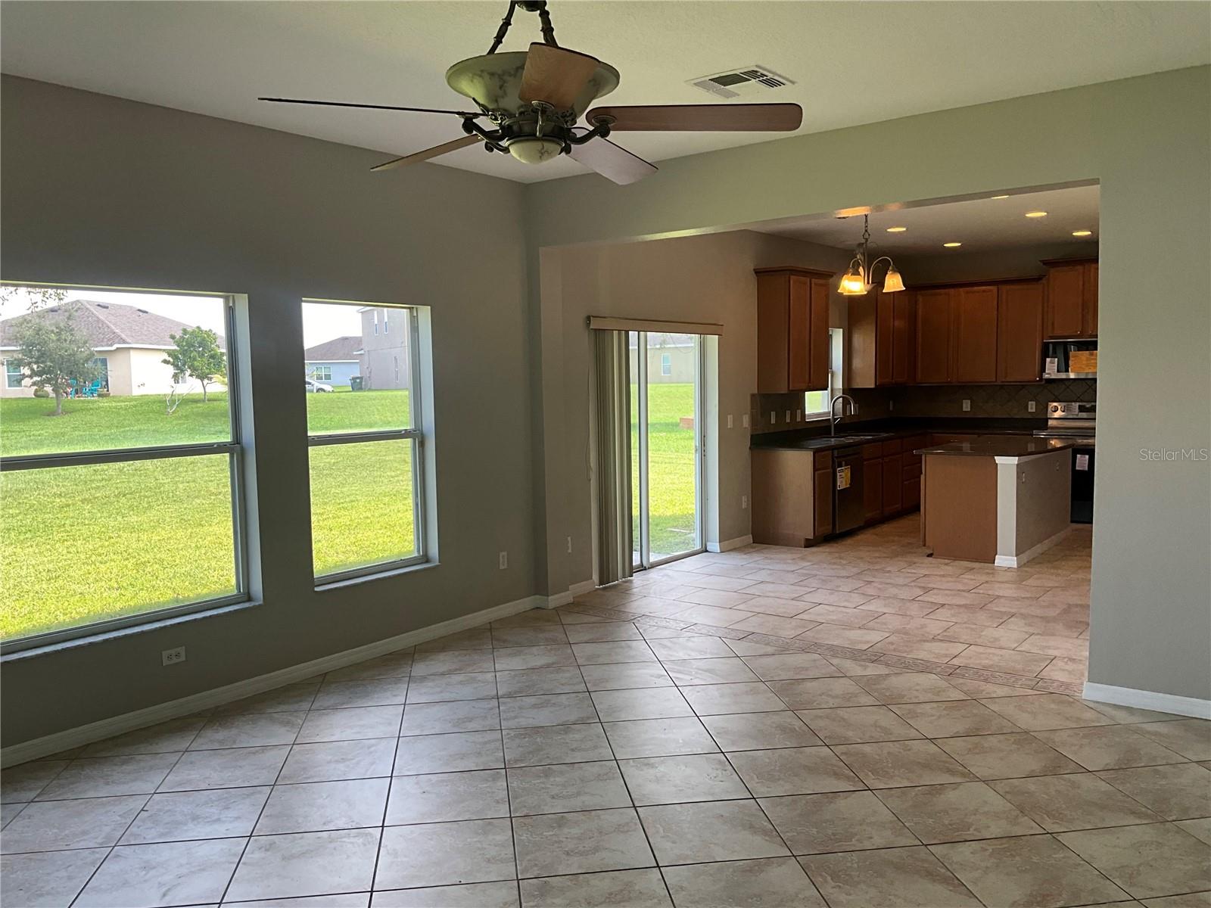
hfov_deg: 61.7
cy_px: 454
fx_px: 1015
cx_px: 606
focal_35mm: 29
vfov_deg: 48.2
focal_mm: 3
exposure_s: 1/120
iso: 25
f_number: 1.8
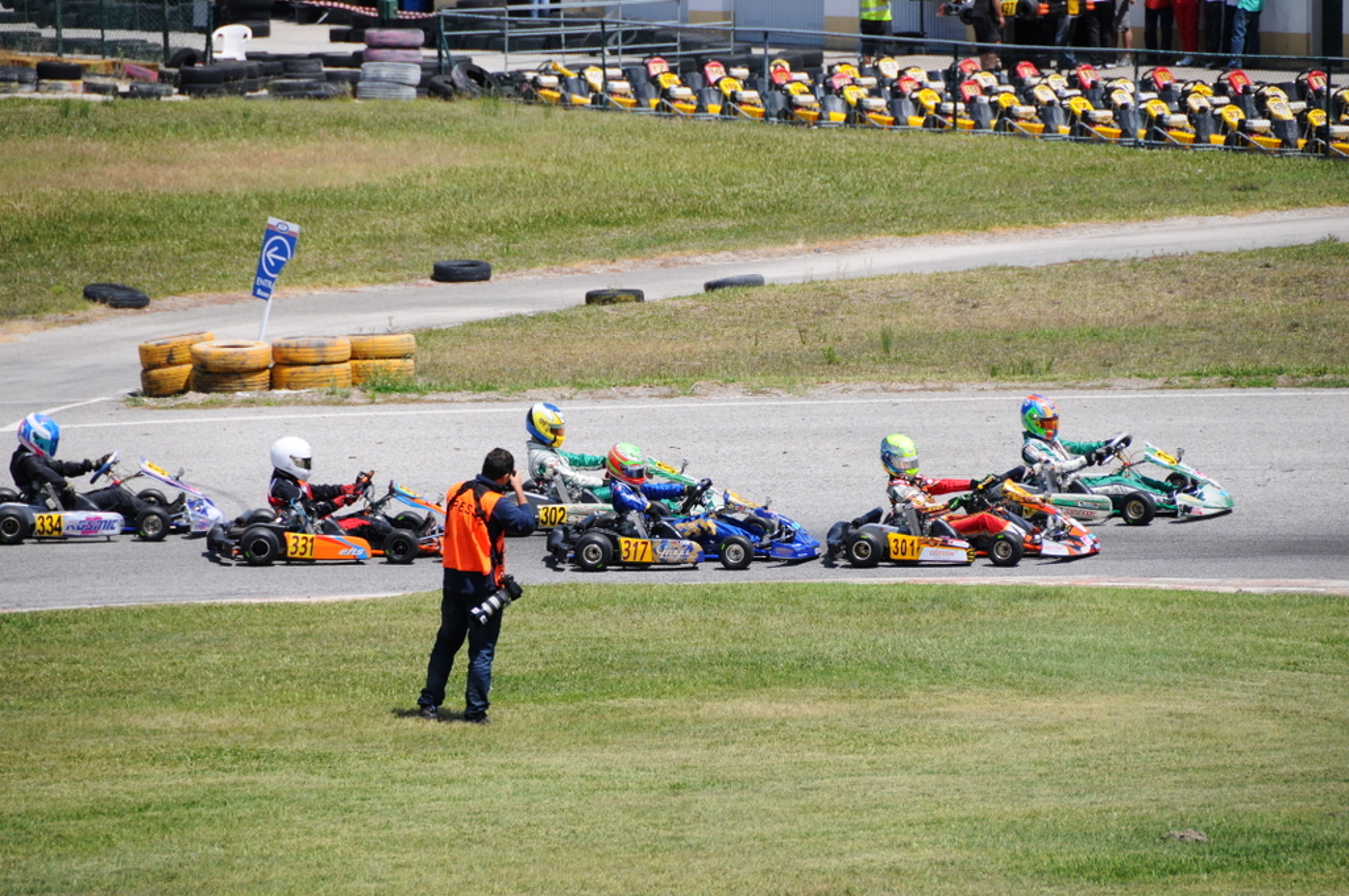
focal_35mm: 300
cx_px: 674
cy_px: 448
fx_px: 11227
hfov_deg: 6.9
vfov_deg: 4.6
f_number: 5.6
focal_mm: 200
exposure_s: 1/2000
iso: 400
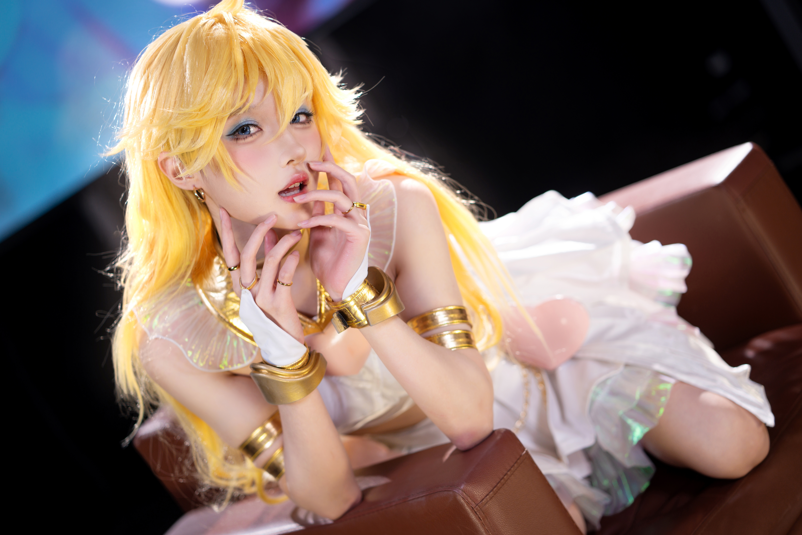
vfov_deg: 16.1
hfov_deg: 23.9
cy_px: 268
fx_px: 1894
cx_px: 401
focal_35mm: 85
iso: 125
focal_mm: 85
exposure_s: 1/160
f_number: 2
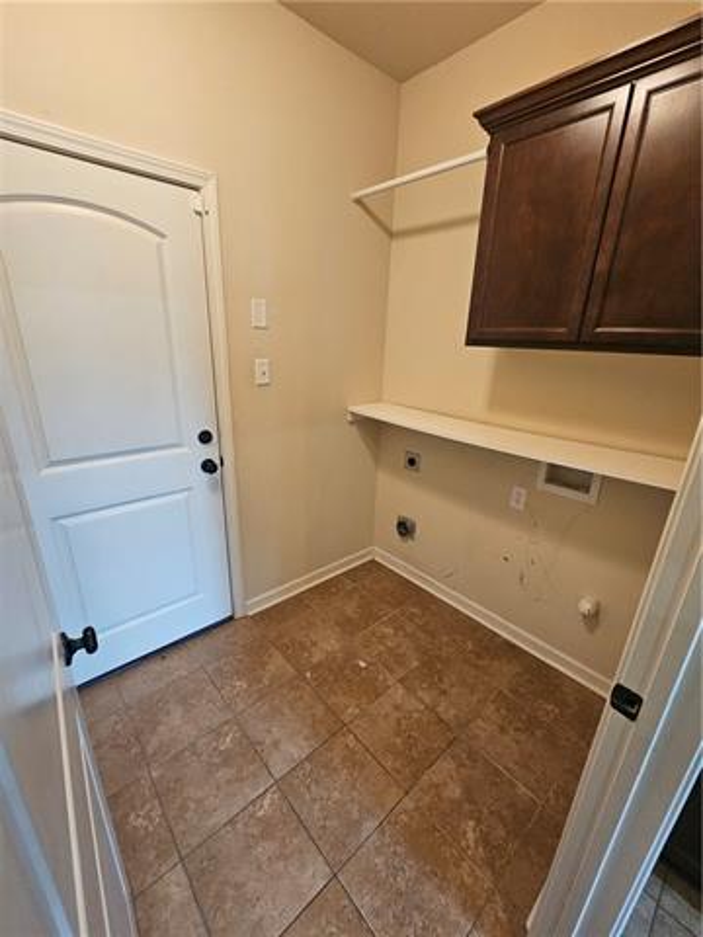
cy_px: 468
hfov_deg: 89.9
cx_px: 352
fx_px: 352
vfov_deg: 106.2
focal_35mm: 13
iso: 400
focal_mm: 2.2
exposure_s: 1/60
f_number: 2.2
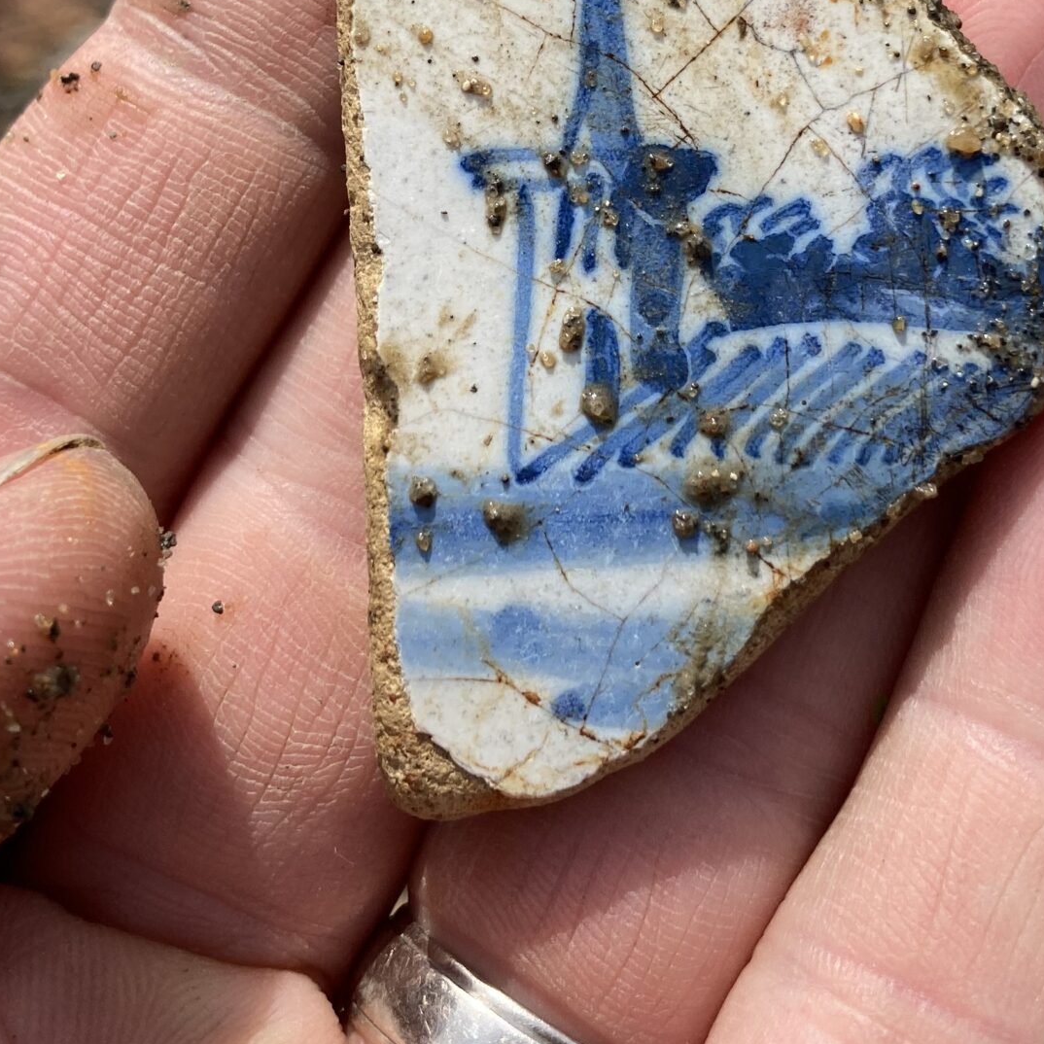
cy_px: 191
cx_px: 567
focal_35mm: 59
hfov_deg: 29.1
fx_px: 2013
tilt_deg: -51.4
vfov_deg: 28.4
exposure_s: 1/1621
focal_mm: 3.99
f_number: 1.8
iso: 20
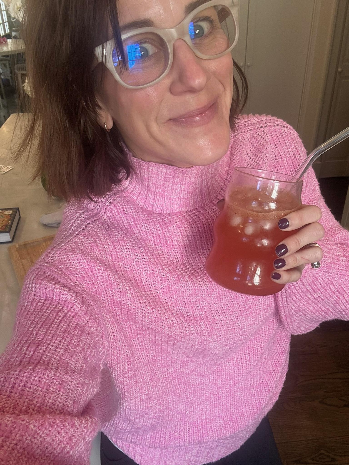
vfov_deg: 60.0
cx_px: 174
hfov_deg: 46.8
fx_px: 403
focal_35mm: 30
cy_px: 232
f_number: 1.9
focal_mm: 2.69
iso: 50
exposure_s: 1/60
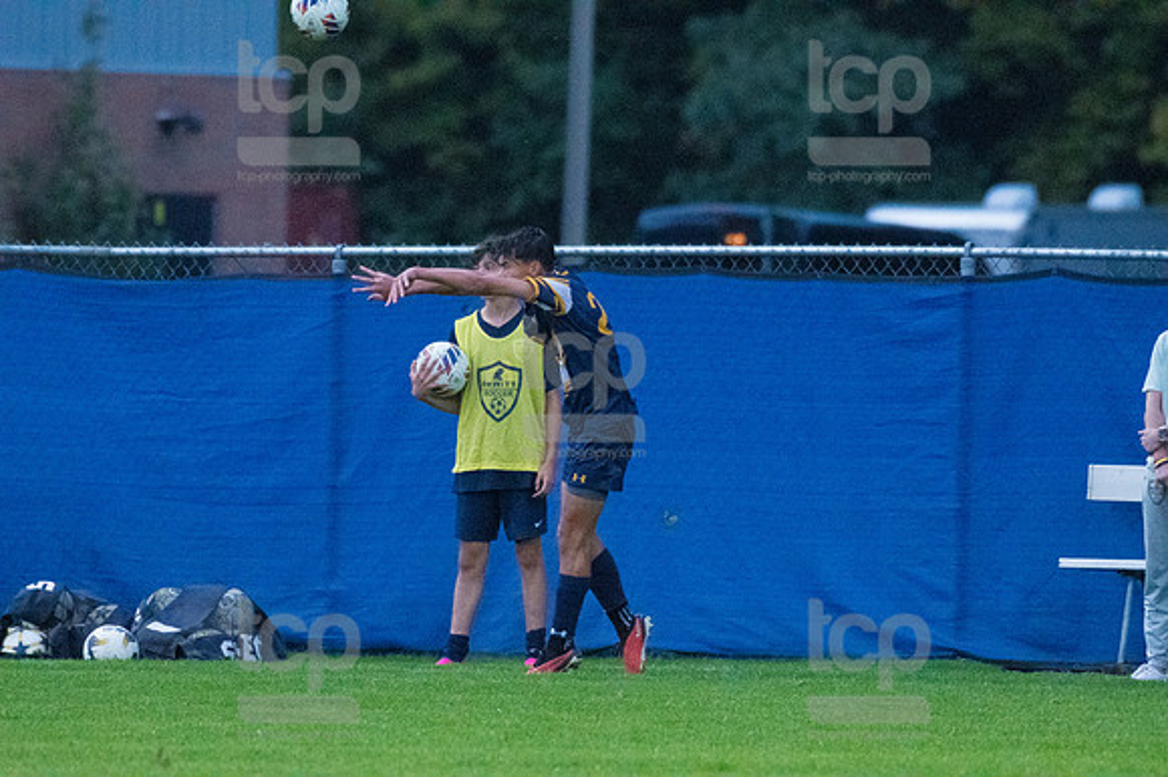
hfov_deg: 3.4
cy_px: 388
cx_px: 584
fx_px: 19941
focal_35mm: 615
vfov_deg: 2.2
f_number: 5.6
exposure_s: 1/2000
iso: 6400
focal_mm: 410
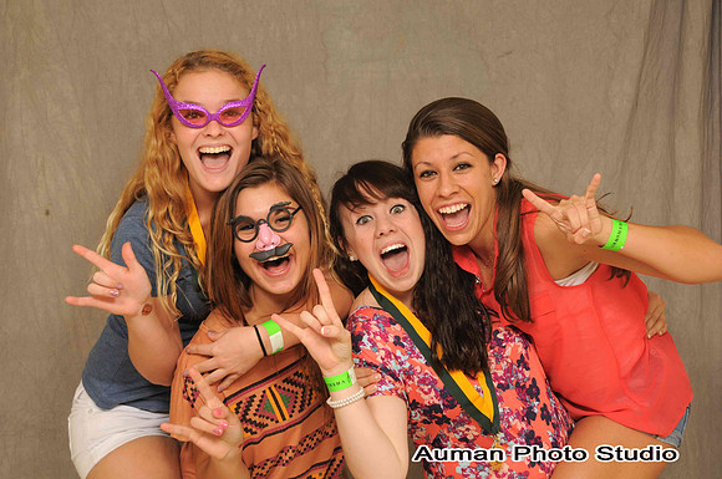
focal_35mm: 72
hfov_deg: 28.1
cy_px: 240
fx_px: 1442
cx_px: 361
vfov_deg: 18.9
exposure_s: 1/125
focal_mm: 48
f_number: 6.3
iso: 200
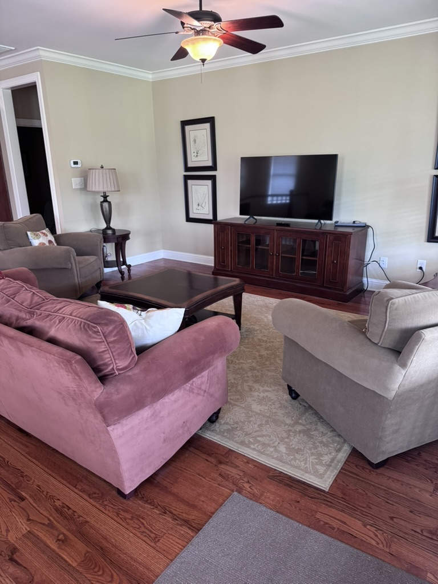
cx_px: 219
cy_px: 292
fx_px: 405
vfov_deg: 71.6
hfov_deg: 56.8
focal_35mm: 24
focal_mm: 6.76
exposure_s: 1/60
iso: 320
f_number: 1.78
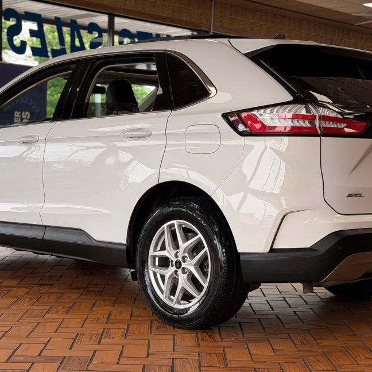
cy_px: 218
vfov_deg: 25.7
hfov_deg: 25.7
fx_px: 815
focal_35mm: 67
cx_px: 181
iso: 64
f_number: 1.78
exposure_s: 1/371
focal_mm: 6.76
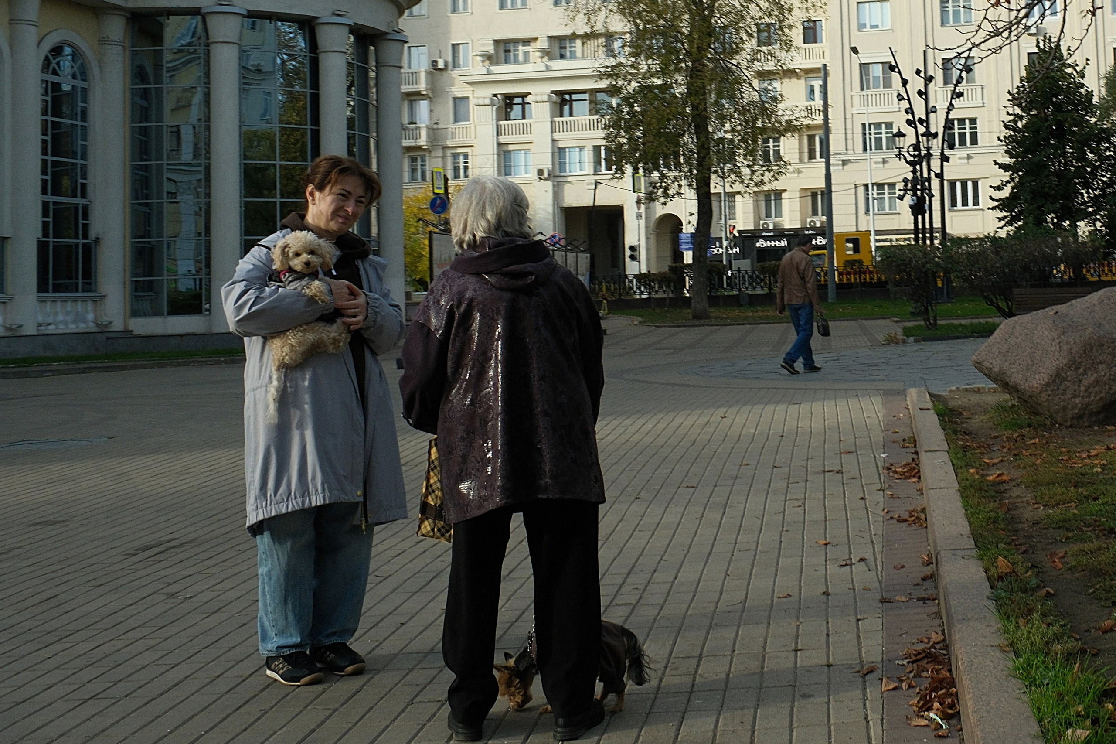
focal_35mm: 27
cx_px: 558
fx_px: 837
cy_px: 372
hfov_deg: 67.4
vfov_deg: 47.9
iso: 640
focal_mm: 18
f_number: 9
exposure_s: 1/450
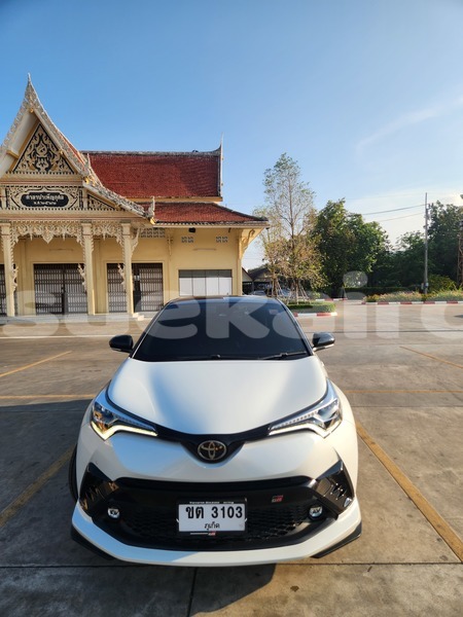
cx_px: 232
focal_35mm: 23
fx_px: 410
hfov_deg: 58.9
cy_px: 308
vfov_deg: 73.9
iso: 20
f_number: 1.8
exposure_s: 1/1070
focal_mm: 5.4
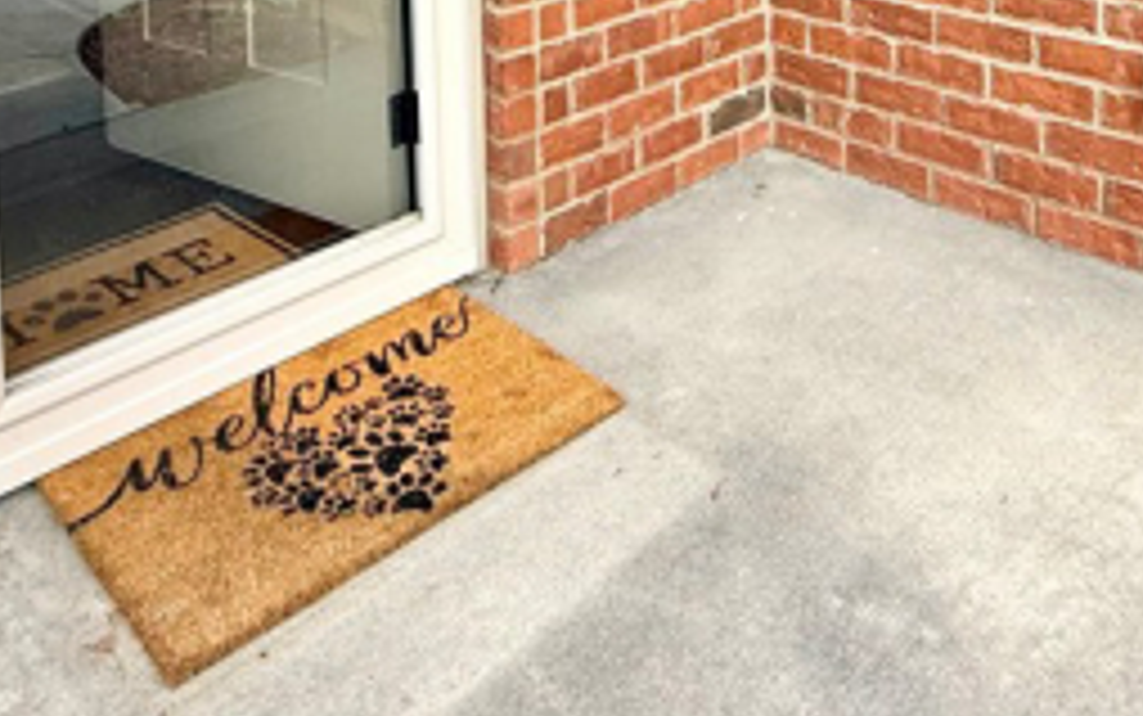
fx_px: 1215
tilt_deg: -2.0
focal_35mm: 39
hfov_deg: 50.4
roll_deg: +1.9
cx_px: 565
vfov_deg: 26.6
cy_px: -266
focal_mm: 2.22
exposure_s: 1/135
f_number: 2.2
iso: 50
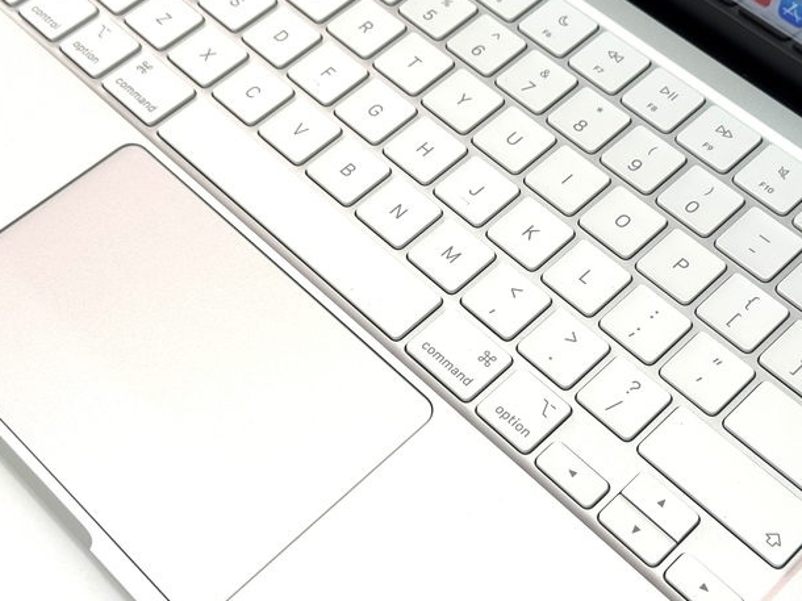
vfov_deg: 23.2
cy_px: 241
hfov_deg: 30.7
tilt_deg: -54.6
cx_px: 467
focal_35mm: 63
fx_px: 1459
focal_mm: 6.76
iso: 64
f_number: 1.78
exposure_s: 1/164
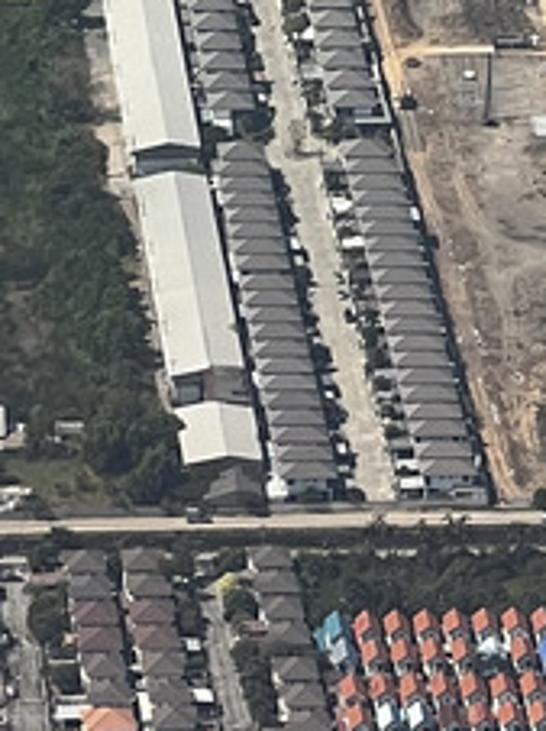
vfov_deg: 4.8
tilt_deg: -30.0
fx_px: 8618
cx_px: 6
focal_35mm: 409
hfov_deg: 3.6
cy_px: 1155
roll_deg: +1.8
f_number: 2.8
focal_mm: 9
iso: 32
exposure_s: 1/589
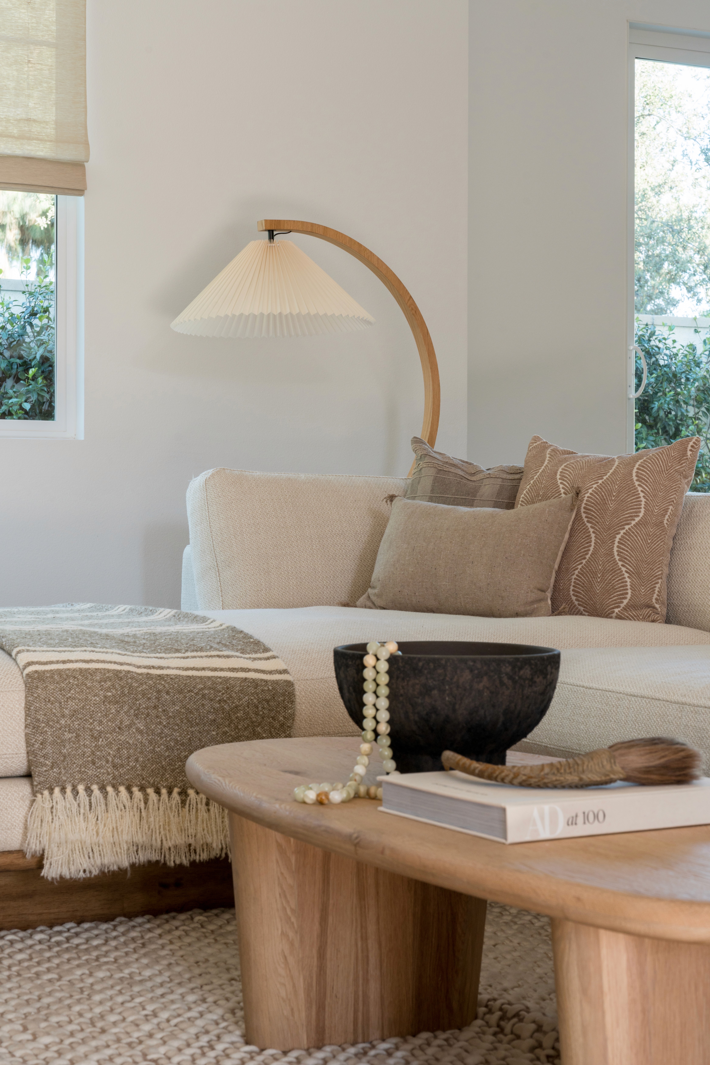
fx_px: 1923
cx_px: 355
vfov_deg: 31.0
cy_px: 532
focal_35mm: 65
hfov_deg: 20.9
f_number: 11
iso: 400
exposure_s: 1/10
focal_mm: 65
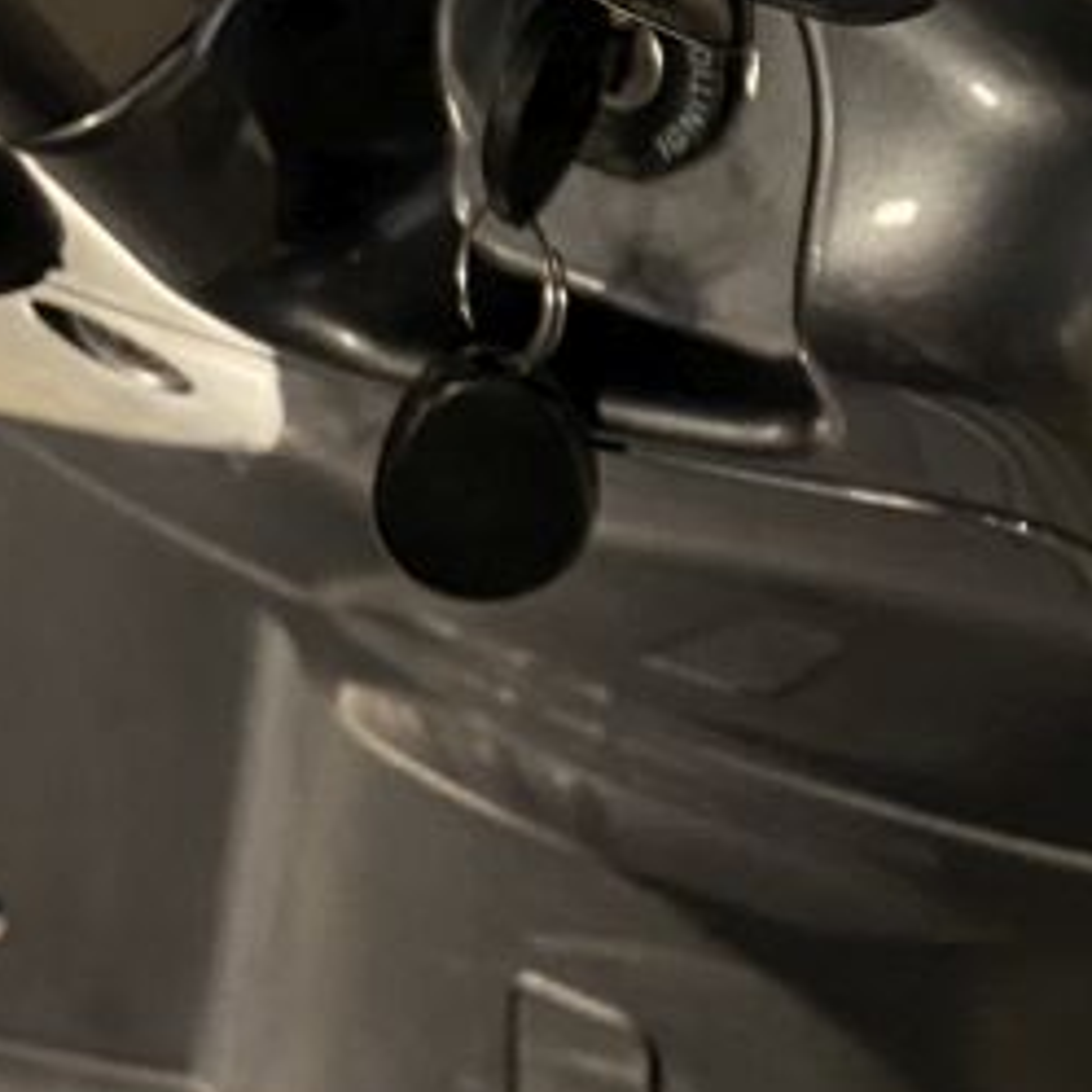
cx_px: 1105
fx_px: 3498
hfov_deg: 17.3
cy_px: -261
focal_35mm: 98
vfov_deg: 16.9
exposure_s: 1/50
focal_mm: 4.25
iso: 400
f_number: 1.8
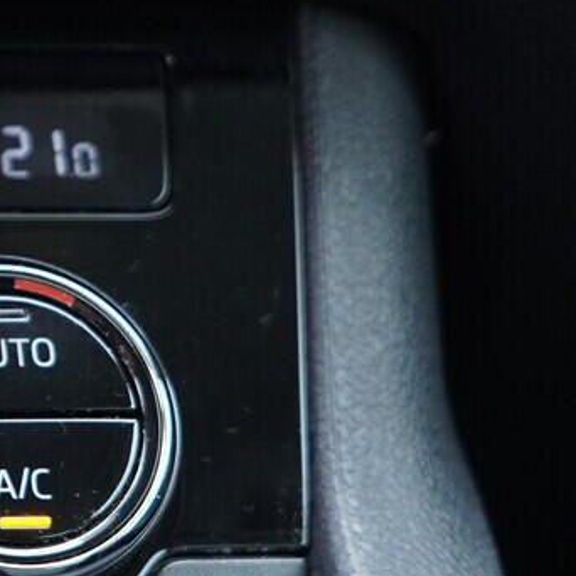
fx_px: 2429
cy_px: 340
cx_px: -621
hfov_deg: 11.9
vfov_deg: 13.5
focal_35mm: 129
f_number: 2.8
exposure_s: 1/40
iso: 640
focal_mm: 24
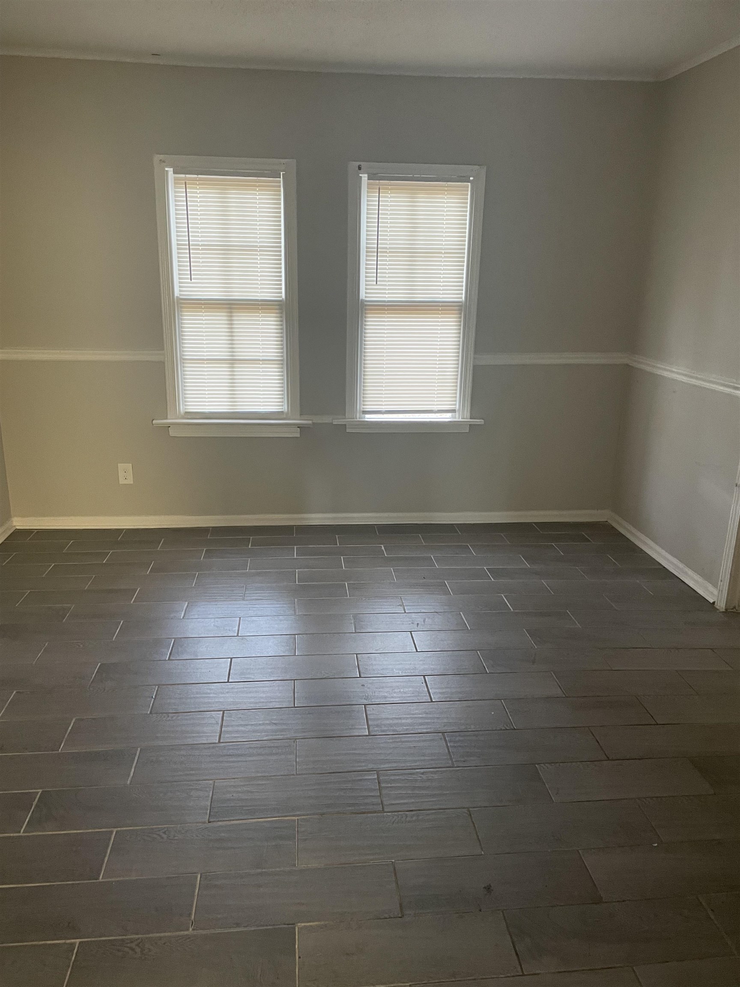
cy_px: 494
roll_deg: +0.1
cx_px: 370
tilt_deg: -17.1
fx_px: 741
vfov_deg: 67.3
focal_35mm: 26
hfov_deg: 53.1
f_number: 1.6
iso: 500
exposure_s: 1/40
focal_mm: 4.2
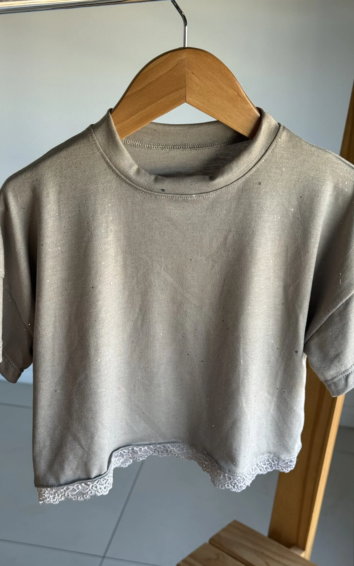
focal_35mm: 54
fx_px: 833
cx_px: 176
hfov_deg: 24.0
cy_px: 297
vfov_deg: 37.5
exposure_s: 1/164
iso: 64
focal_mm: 6.76
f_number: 1.78
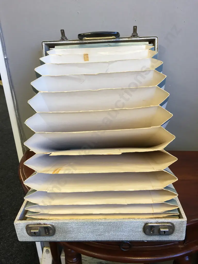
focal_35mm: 29
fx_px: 221
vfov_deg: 61.7
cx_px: 99
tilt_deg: -21.9
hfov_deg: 48.2
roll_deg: +1.7
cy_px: 132
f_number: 2.2
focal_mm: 4.15
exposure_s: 1/33
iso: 50
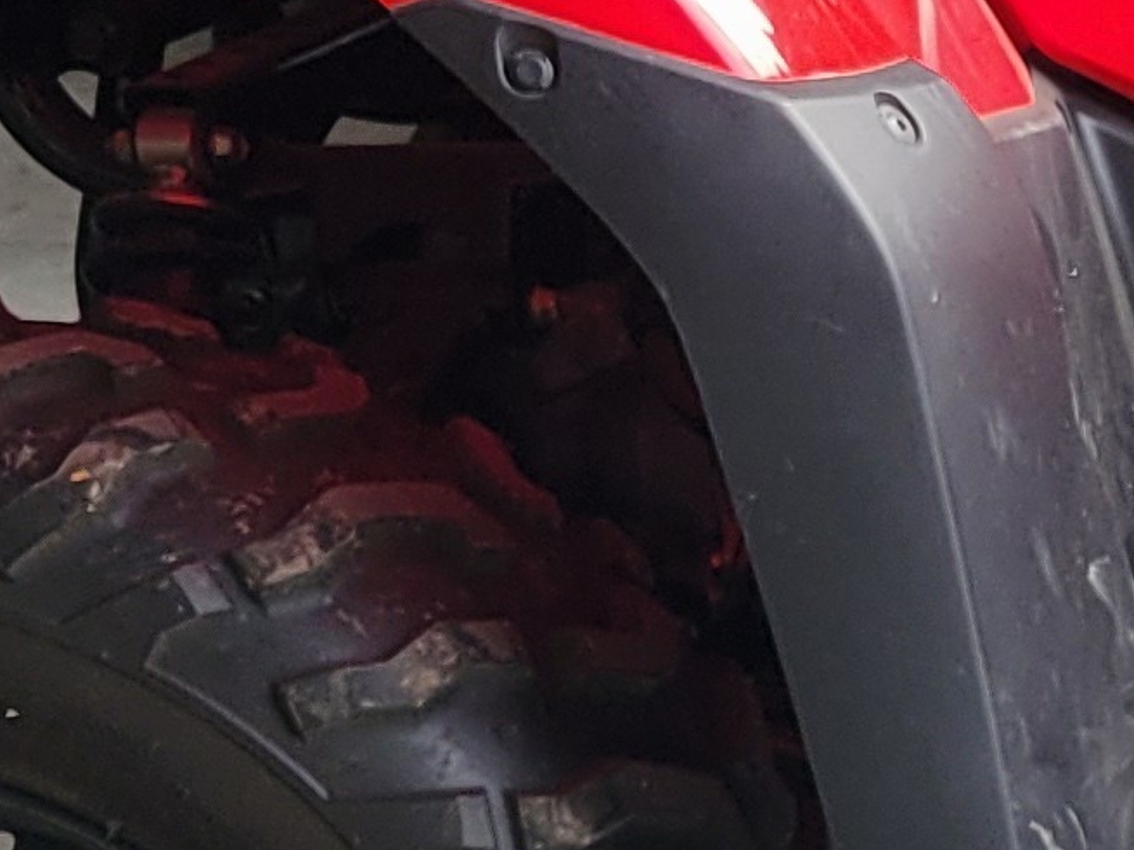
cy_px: 1059
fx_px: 5241
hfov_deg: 11.0
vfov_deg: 9.1
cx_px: 2394
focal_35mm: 160
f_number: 1.8
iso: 40
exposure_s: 1/331
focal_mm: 5.4
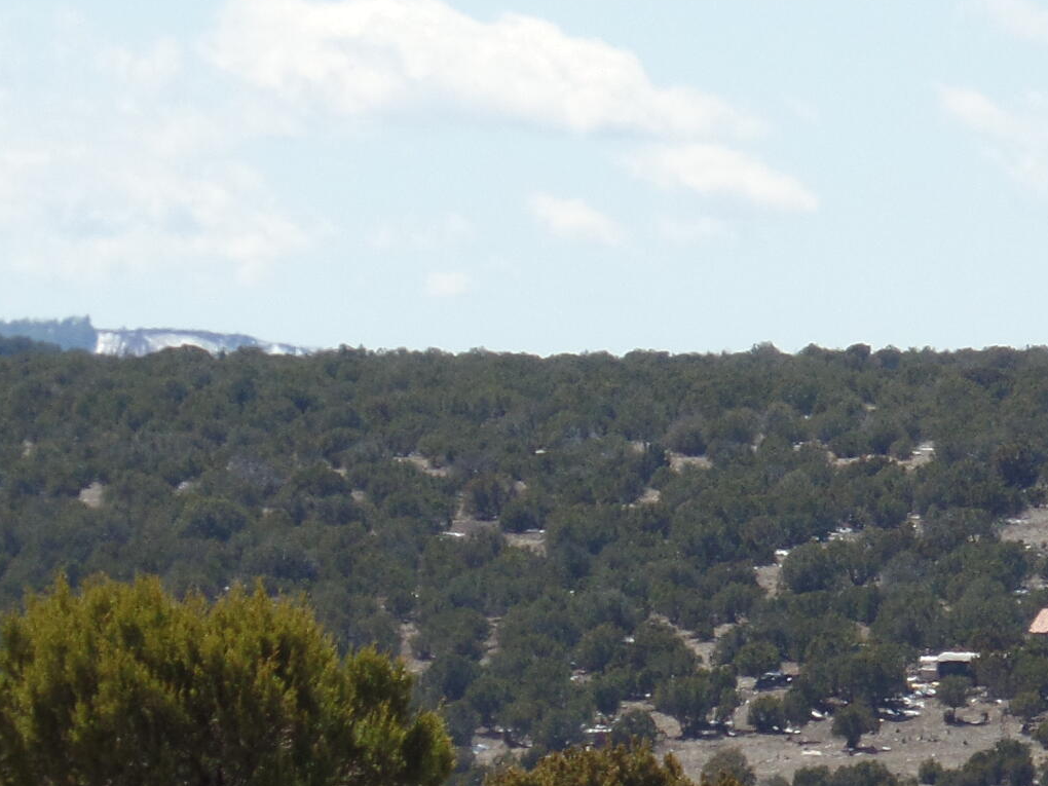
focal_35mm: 638
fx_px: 19315
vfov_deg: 2.3
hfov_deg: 3.1
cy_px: 861
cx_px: 796
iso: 80
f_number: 4.8
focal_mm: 38.6
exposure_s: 1/500
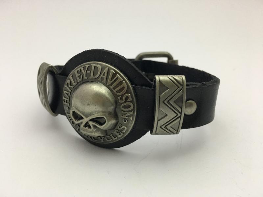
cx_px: 132
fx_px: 220
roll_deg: -0.6
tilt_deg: -25.1
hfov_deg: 61.7
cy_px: 98
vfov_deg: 48.2
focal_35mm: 29
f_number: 2.2
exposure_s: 1/30
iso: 160
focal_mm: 4.15
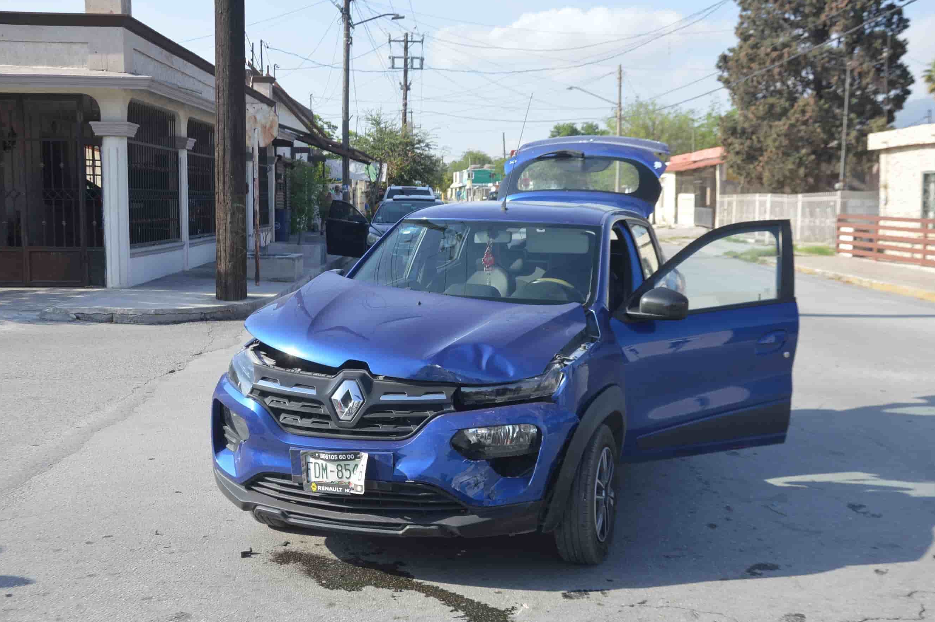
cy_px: 294
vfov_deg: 32.6
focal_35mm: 41
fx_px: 1064
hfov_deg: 47.4
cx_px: 495
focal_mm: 24
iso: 100
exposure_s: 1/200
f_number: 7.1
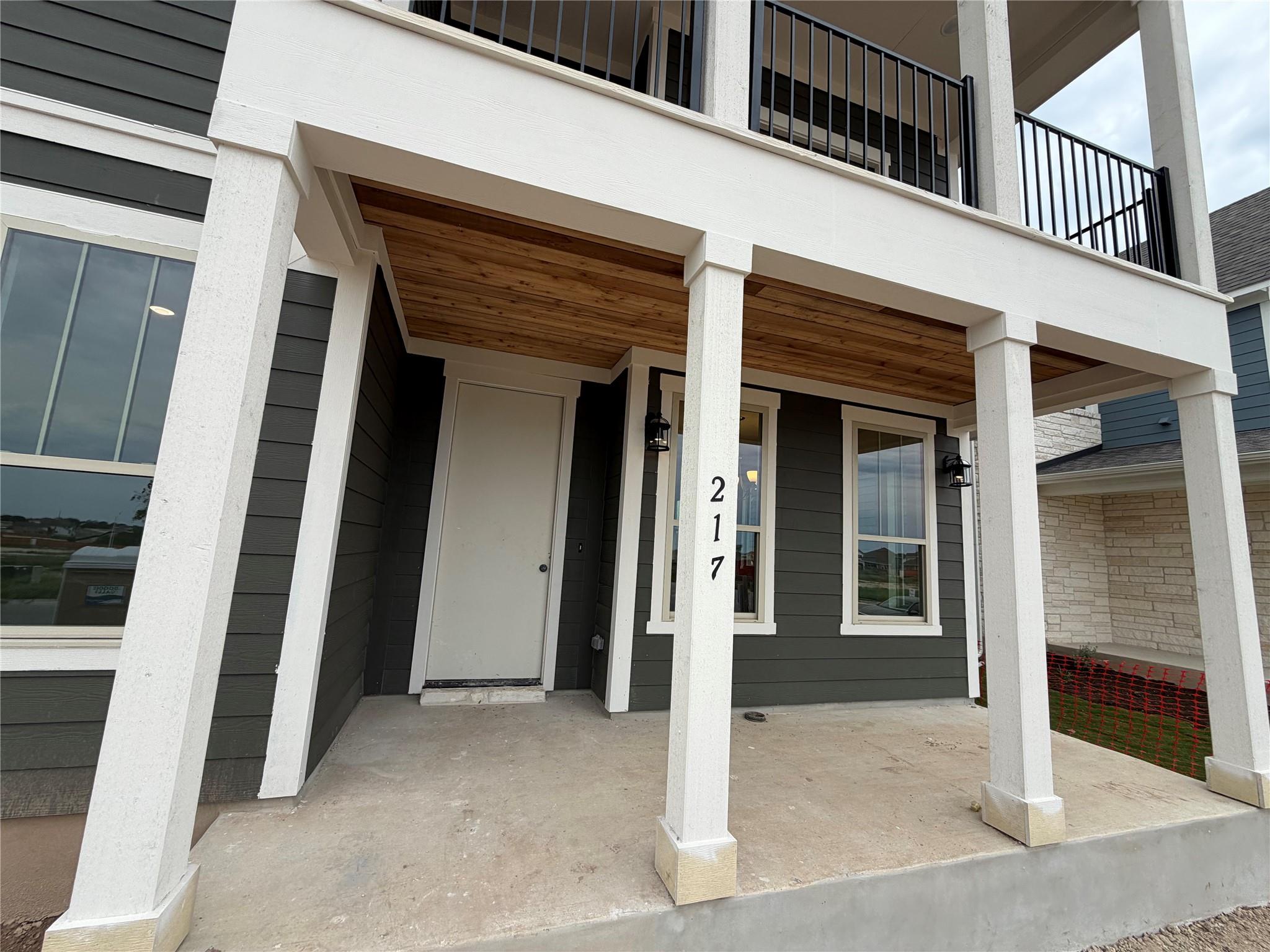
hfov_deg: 102.1
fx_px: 514
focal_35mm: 14
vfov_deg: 85.7
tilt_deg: +6.4
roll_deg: -4.0
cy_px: 476
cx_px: 635
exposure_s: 1/602
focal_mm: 2.22
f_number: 2.2
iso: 40
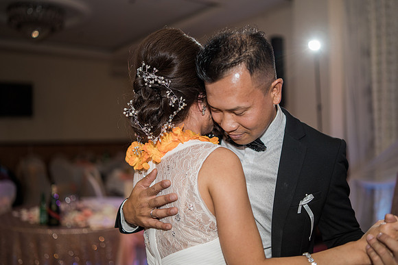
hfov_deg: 54.4
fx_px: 387
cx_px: 199
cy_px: 132
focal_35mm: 35
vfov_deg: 37.9
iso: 320
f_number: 1.4
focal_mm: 35
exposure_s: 1/160
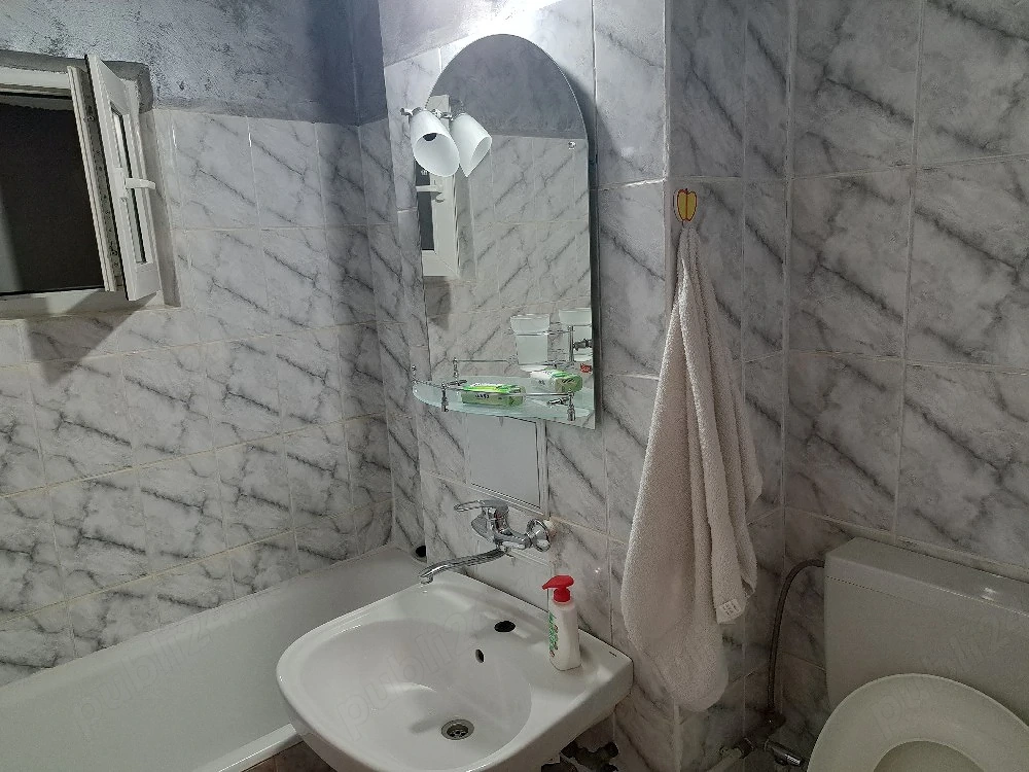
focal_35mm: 24
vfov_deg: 56.8
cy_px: 386
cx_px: 514
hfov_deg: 71.6
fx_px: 713
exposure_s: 1/50
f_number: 1.8
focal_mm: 5.23
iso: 320
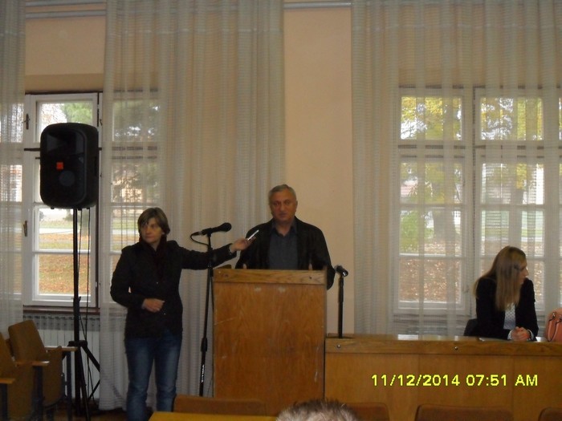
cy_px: 210
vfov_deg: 32.9
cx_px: 281
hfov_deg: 42.9
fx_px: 714
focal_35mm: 44
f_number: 4.5
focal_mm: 7.8
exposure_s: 1/45
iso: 400
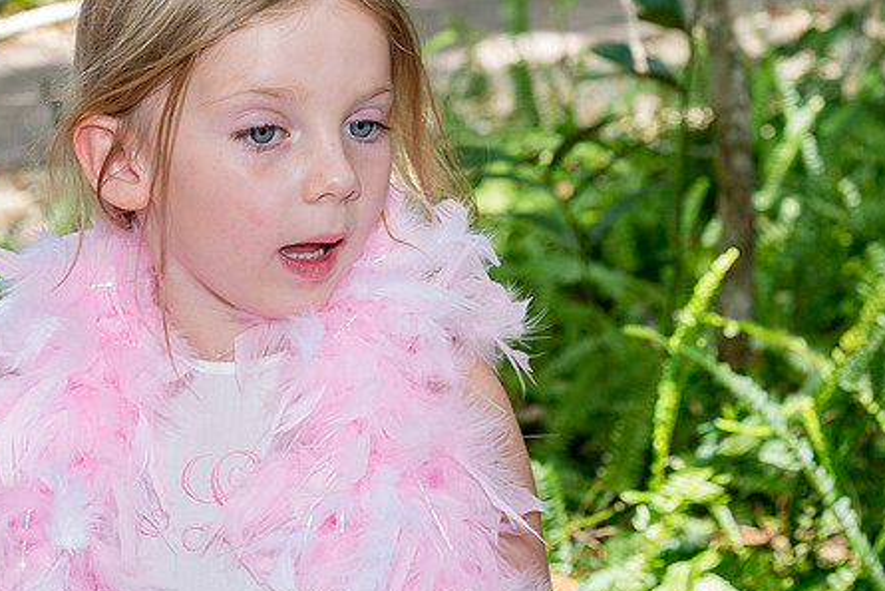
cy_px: 131
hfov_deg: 14.2
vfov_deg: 9.5
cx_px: 503
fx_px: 3541
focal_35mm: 144
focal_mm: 70
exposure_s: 1/100
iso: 250
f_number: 6.3
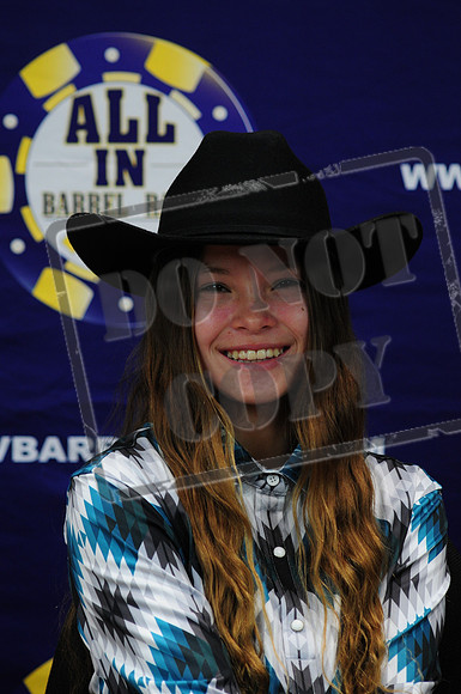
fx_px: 2745
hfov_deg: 9.6
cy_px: 347
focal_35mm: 142
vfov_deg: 14.4
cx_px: 230
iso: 640
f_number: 4.2
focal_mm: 95
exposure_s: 1/125
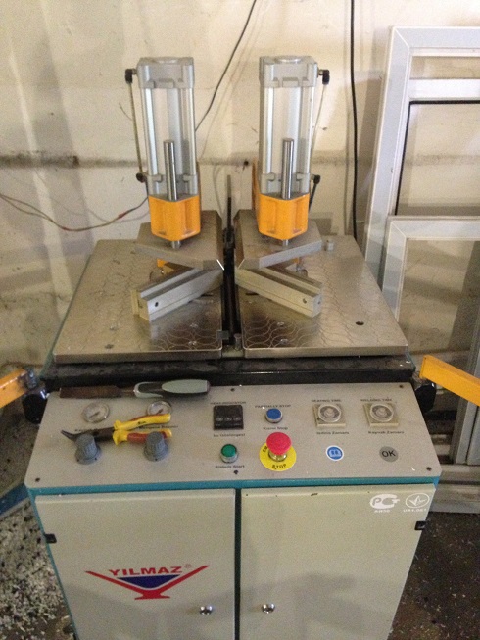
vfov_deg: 55.3
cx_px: 240
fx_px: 610
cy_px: 320
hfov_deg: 43.0
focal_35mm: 33
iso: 800
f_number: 2.4
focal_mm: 4.13
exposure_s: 1/15
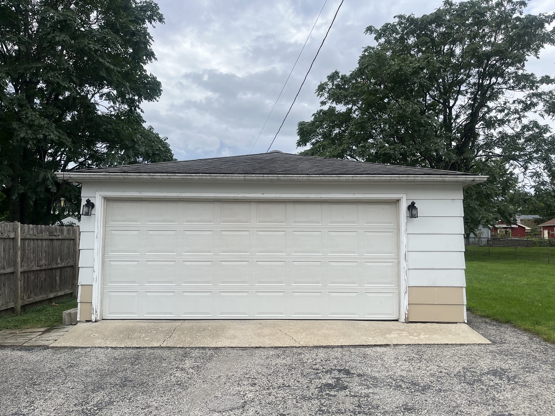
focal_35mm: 26
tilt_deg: +4.8
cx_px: 278
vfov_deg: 53.1
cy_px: 208
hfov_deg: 67.3
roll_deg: -0.5
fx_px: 417
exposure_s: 1/2410
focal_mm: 5.1
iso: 50
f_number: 1.6
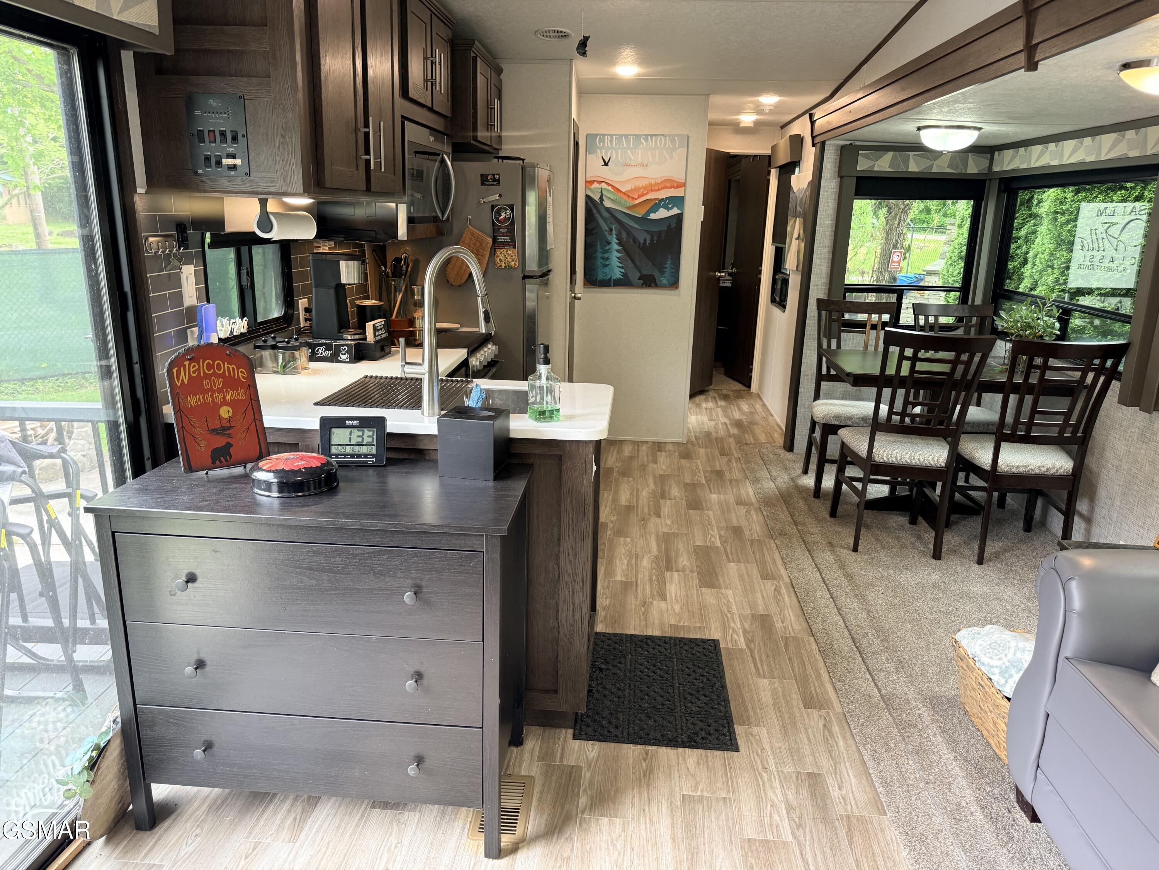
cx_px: 580
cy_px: 435
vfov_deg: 56.8
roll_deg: -1.3
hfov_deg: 71.6
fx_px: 804
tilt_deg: -15.2
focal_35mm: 24
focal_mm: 6.76
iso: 200
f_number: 1.78
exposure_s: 1/85
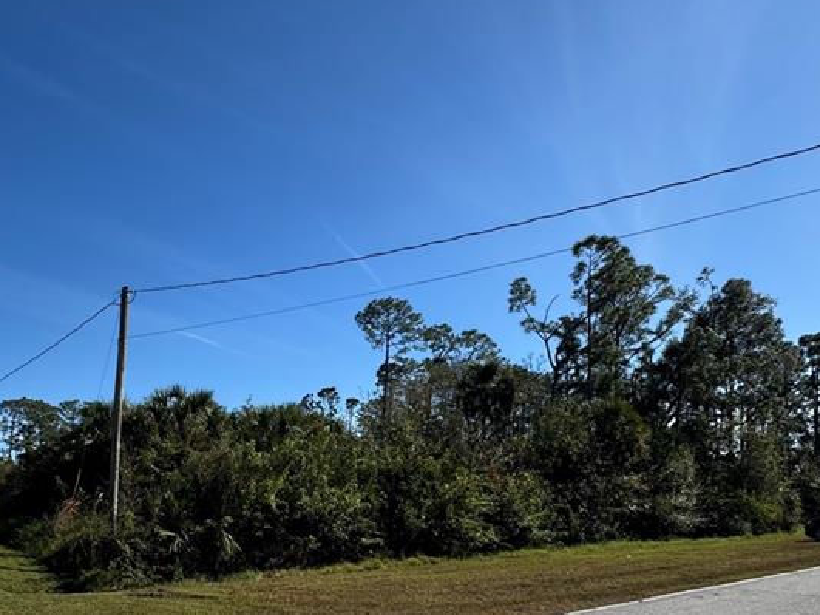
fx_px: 639
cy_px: 454
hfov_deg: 65.1
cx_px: 357
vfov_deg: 49.5
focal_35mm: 27
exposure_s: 1/1927
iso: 50
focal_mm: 2.22
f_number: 2.2
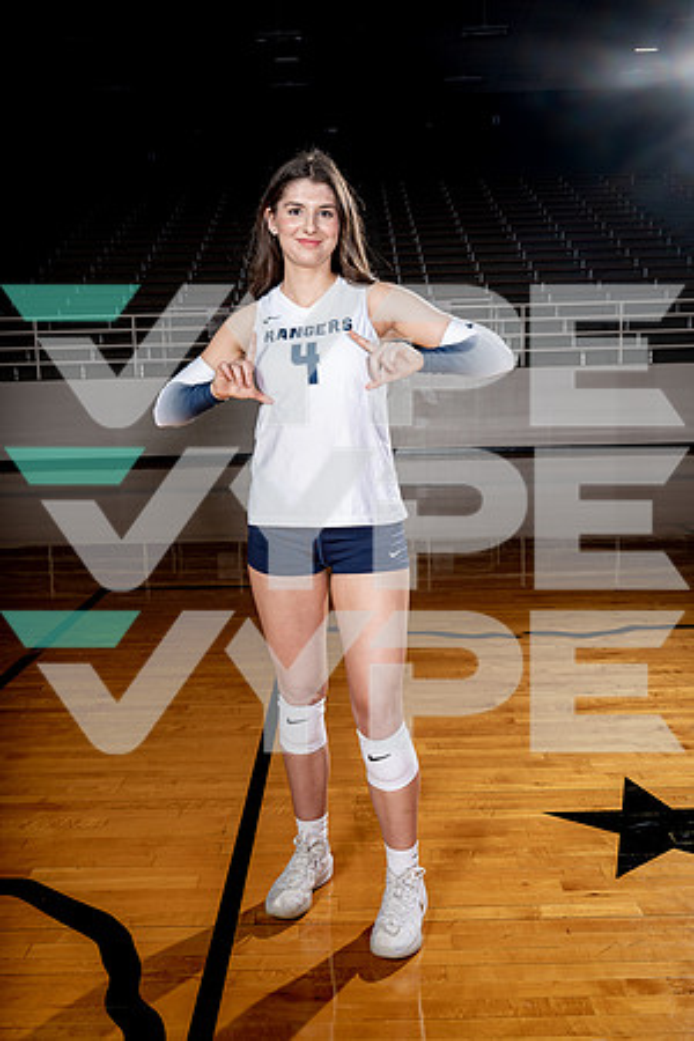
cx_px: 347
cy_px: 520
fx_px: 925
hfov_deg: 41.1
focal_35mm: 32
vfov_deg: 58.7
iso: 100
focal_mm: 32
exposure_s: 1/250
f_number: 8
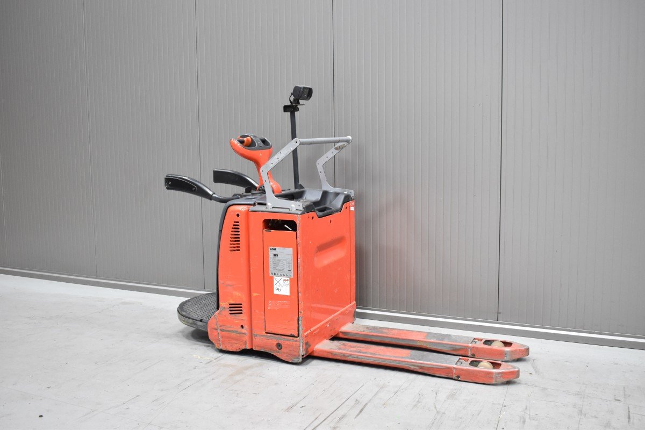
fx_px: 645
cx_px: 322
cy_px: 215
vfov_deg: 36.9
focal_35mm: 36
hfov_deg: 53.1
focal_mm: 24
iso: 1250
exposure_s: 1/30
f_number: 5
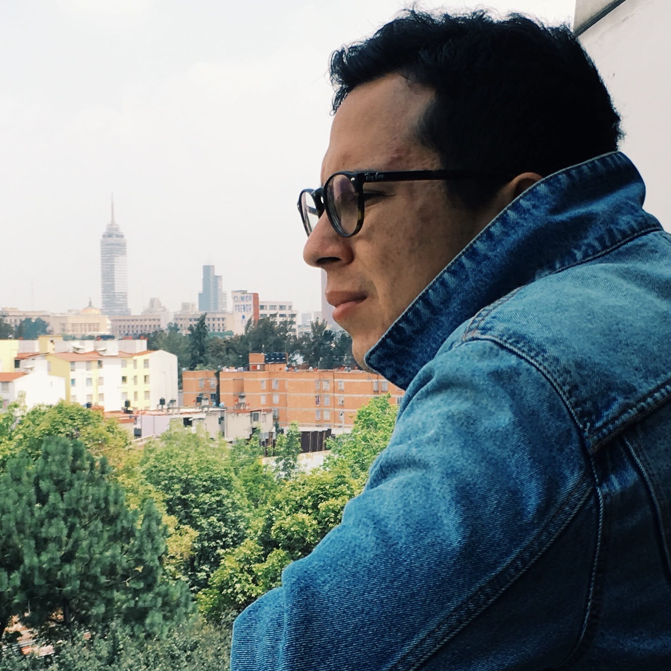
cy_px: 458
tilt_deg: -6.3
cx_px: 367
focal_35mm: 71
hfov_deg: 24.3
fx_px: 1557
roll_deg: +0.5
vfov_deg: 24.2
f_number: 2.2
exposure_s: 1/725
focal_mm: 4.15
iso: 25
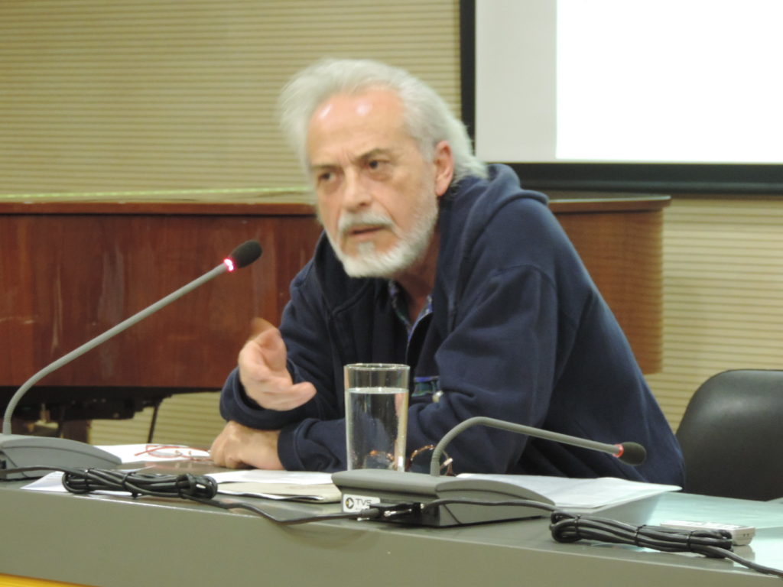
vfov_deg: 8.7
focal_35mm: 170
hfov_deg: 11.6
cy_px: 294
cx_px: 392
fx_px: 3845
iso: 800
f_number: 4.5
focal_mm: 30.3
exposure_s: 1/13
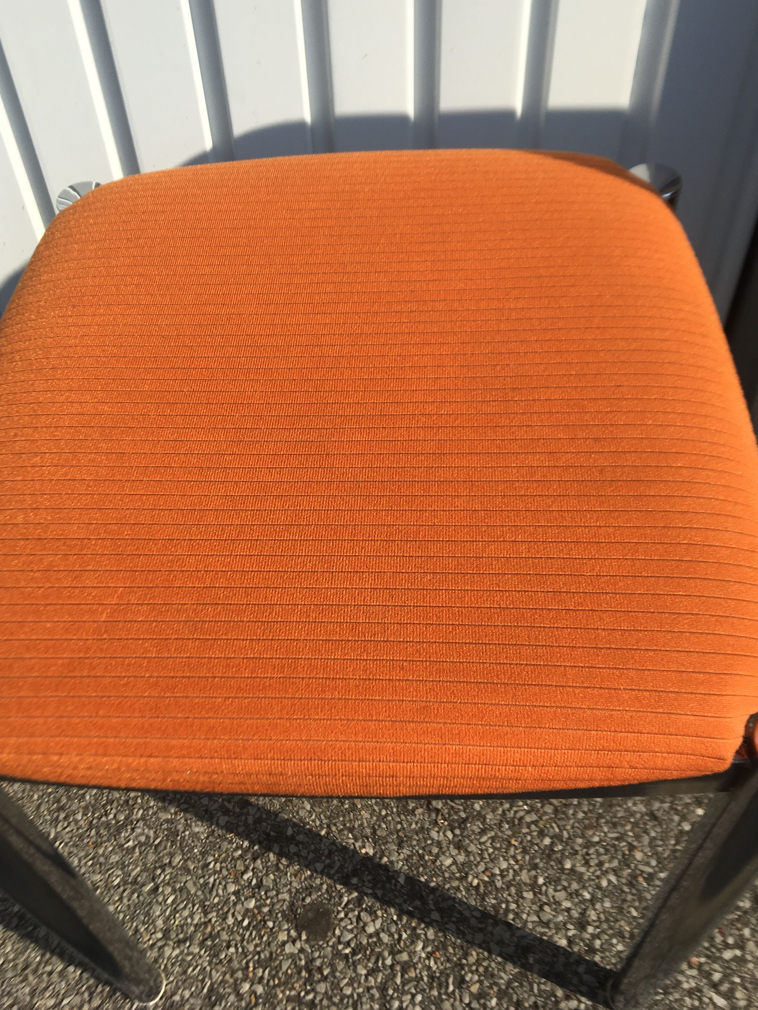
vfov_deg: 58.3
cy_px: 481
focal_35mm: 31
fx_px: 905
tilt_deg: -48.2
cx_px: 368
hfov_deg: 45.4
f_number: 2.2
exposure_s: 1/1789
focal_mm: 4.15
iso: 25
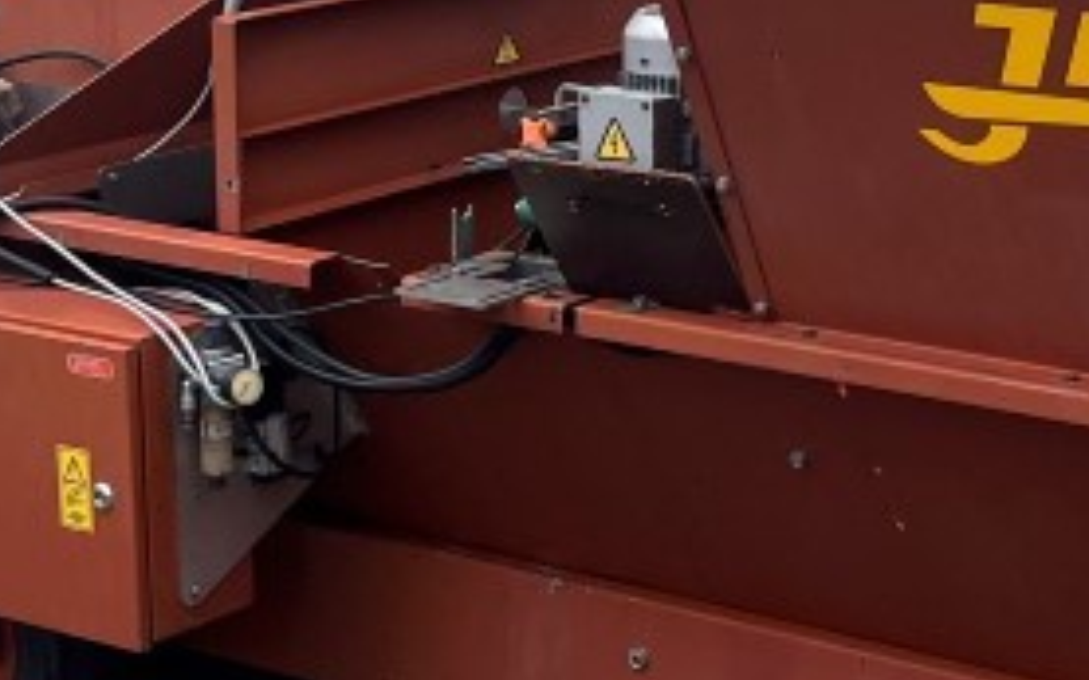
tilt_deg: -9.7
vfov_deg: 12.5
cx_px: 1101
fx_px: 3027
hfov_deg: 19.8
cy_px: -130
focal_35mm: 102
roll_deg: +1.0
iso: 50
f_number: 1.6
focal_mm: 5.1
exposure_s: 1/1802
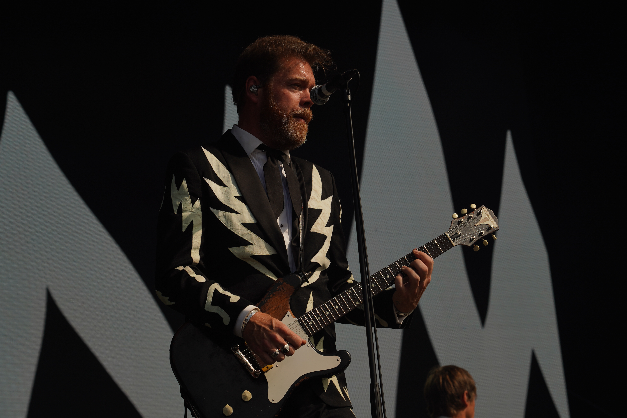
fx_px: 1829
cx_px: 314
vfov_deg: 13.0
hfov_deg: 19.5
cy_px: 209
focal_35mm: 105
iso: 100
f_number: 8
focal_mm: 105
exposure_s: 1/800
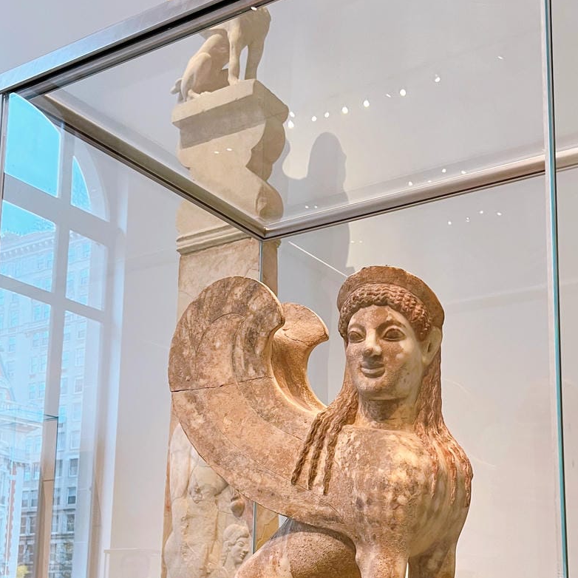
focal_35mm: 47
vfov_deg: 35.3
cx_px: 358
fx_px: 888
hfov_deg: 35.9
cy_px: 435
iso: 100
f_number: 1.5
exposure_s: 1/60
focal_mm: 5.7
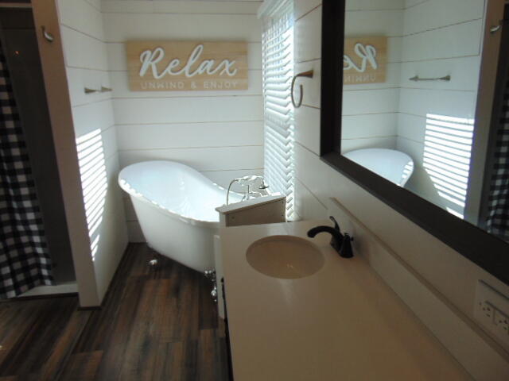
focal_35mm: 25
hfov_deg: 69.4
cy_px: 190
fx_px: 368
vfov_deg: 54.9
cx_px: 254
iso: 80
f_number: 3
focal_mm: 4.5
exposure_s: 1/400
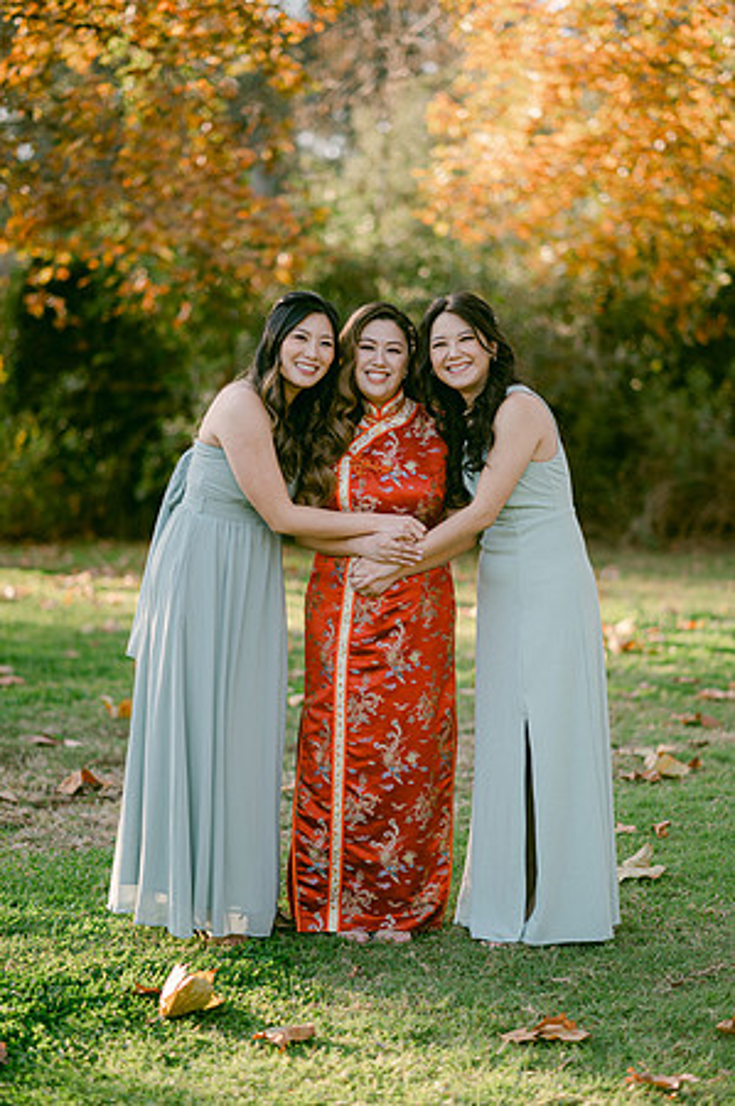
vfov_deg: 23.9
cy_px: 553
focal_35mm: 85
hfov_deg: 16.0
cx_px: 368
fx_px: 2609
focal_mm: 85
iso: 200
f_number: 2
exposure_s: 1/800
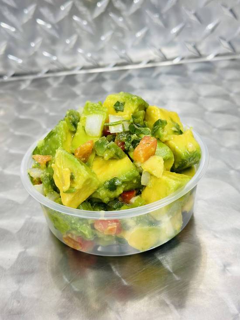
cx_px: 120
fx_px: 444
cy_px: 160
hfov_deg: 30.3
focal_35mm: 48
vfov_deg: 39.7
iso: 80
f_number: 1.78
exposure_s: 1/60
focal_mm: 6.86
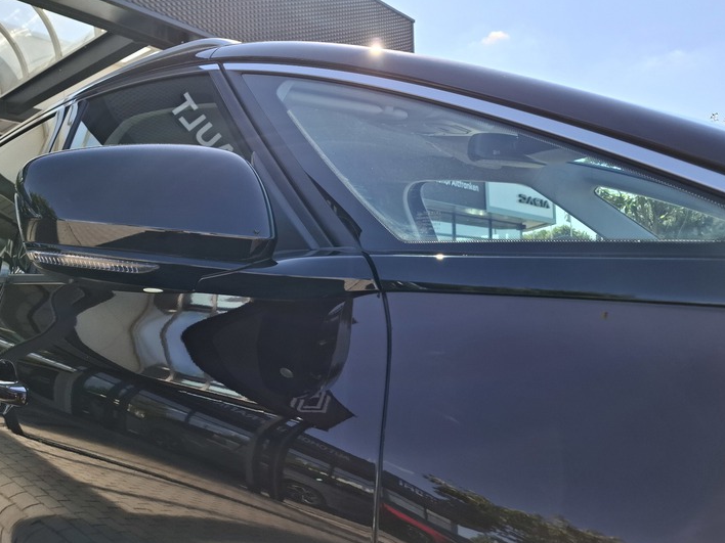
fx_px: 545
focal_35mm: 26
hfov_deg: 67.3
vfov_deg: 53.1
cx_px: 352
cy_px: 270
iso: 50
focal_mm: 5.54
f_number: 1.8
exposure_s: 1/688
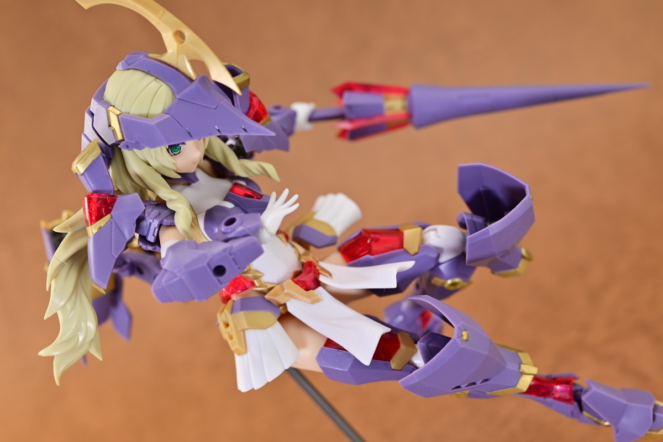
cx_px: 332
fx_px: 921
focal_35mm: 50
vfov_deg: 27.0
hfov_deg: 39.6
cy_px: 221
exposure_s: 2.5
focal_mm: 50
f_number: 8
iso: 100
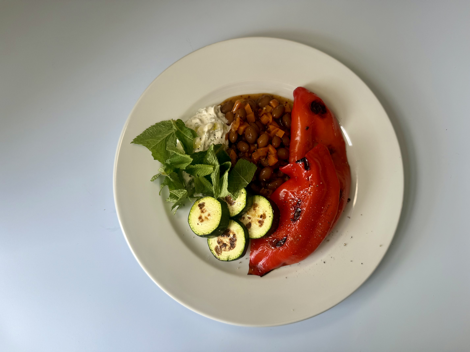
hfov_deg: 71.6
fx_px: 326
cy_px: 176
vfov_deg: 56.8
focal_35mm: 24
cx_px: 235
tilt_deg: -84.5
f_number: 1.78
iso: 80
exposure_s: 1/470
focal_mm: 6.76
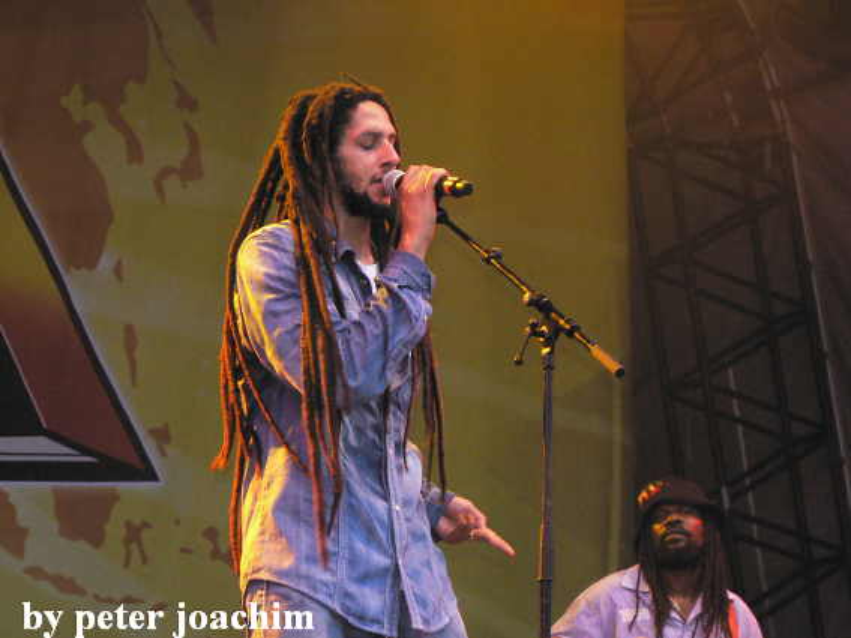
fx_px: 3687
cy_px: 319
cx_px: 426
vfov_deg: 9.9
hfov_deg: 13.2
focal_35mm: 150
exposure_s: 1/60
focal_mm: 25.7
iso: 400
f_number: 3.3
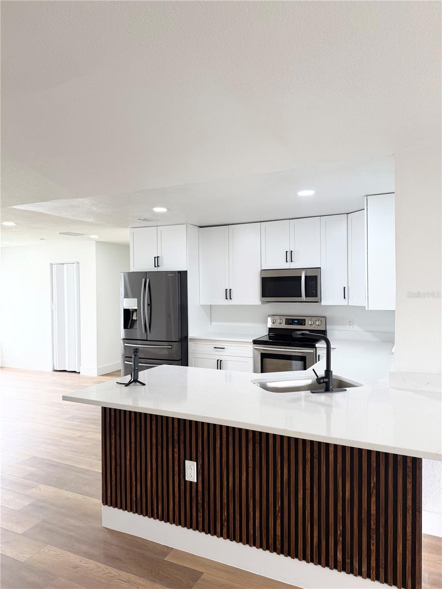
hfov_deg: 56.8
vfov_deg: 71.6
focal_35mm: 24
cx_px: 221
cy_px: 294
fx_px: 409
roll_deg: +1.1
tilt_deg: -2.9
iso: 100
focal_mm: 6.76
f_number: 1.78
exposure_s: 1/120
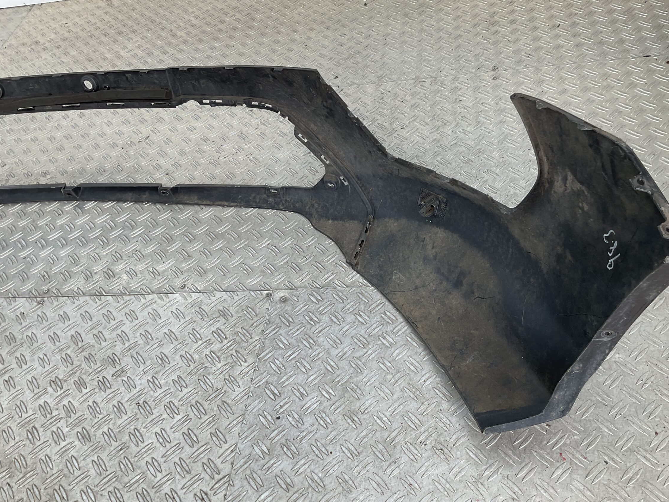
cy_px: 241
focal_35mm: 33
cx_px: 355
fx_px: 638
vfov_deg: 42.9
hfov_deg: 55.3
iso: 16
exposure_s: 1/122
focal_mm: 3
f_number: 1.8
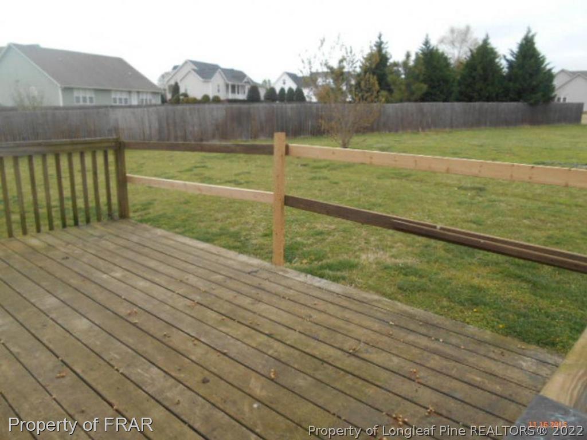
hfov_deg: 67.3
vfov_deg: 53.1
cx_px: 294
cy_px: 220
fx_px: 441
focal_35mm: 26
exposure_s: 1/250
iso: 80
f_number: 3.4
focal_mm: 4.7
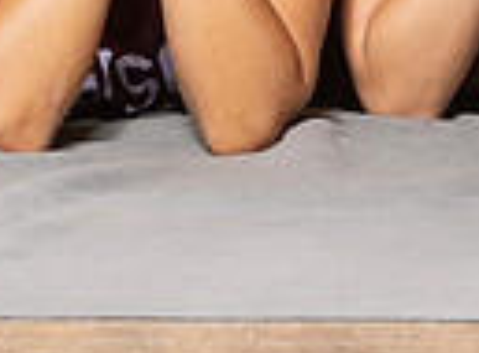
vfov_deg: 3.1
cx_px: 865
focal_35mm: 479
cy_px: -242
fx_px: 6585
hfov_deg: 4.1
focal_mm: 96
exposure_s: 1/200
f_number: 8
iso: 80
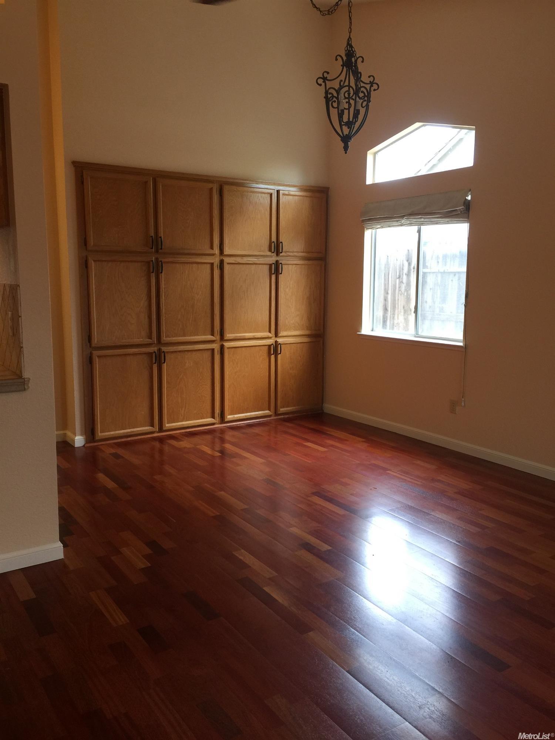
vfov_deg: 61.7
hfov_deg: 48.2
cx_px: 278
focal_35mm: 29
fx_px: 620
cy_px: 370
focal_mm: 4.15
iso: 32
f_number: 2.2
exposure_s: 1/30
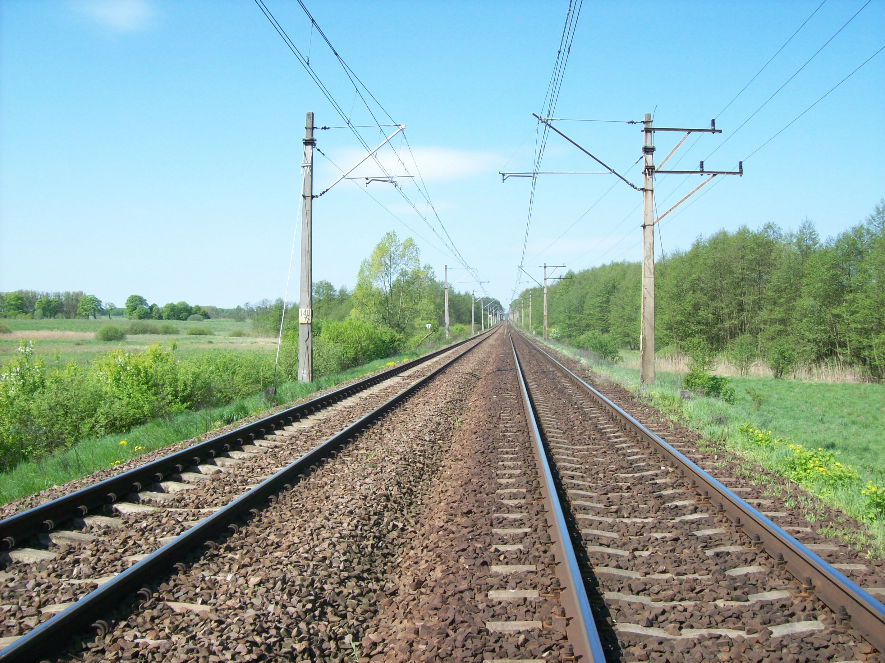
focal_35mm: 36
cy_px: 332
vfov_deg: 39.6
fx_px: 920
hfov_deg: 51.4
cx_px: 442
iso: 80
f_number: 4.8
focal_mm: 6
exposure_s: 1/270
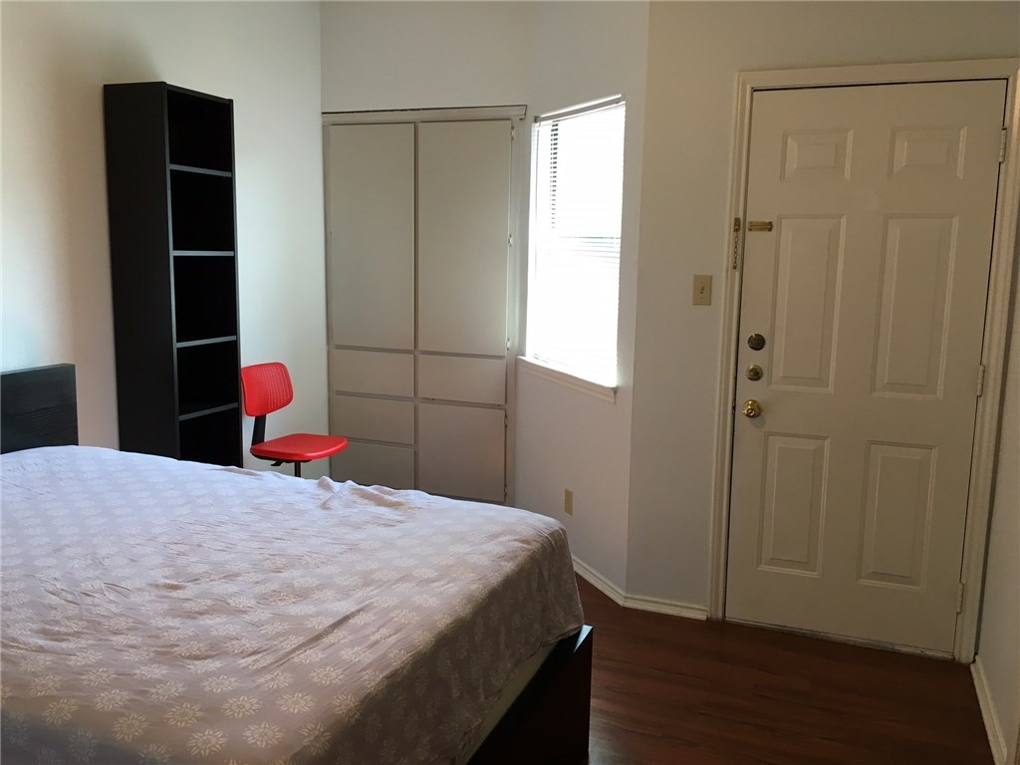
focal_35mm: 29
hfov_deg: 61.7
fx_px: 855
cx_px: 510
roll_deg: -0.8
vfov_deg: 48.2
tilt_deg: -9.2
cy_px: 382
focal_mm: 4.15
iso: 25
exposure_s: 1/30
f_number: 2.2
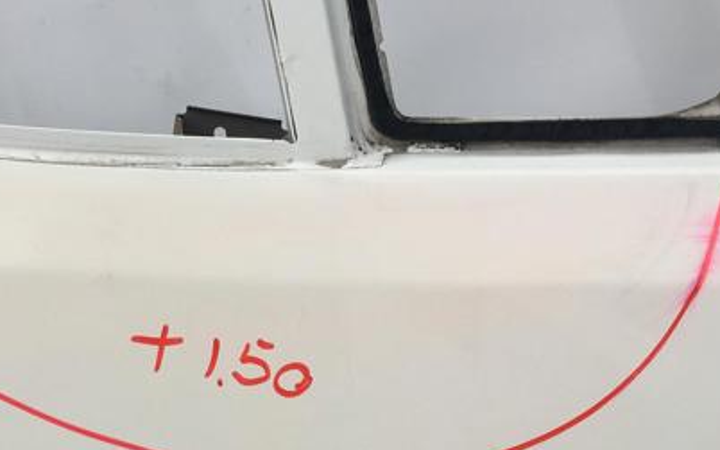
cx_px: 258
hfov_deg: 40.7
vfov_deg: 26.1
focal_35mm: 49
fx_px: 961
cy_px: 312
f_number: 2.2
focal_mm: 4.15
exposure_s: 1/1789
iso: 25
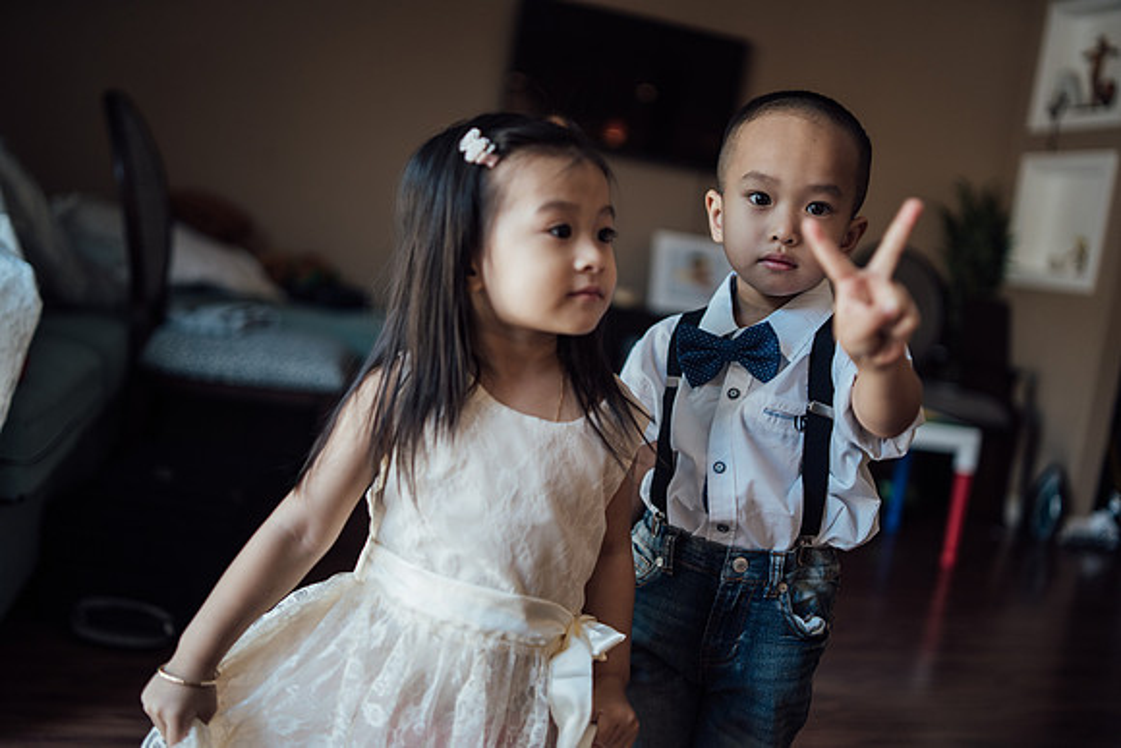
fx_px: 1090
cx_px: 560
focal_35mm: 35
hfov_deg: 54.4
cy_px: 374
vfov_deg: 37.9
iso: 320
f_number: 1.4
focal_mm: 35
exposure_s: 1/400
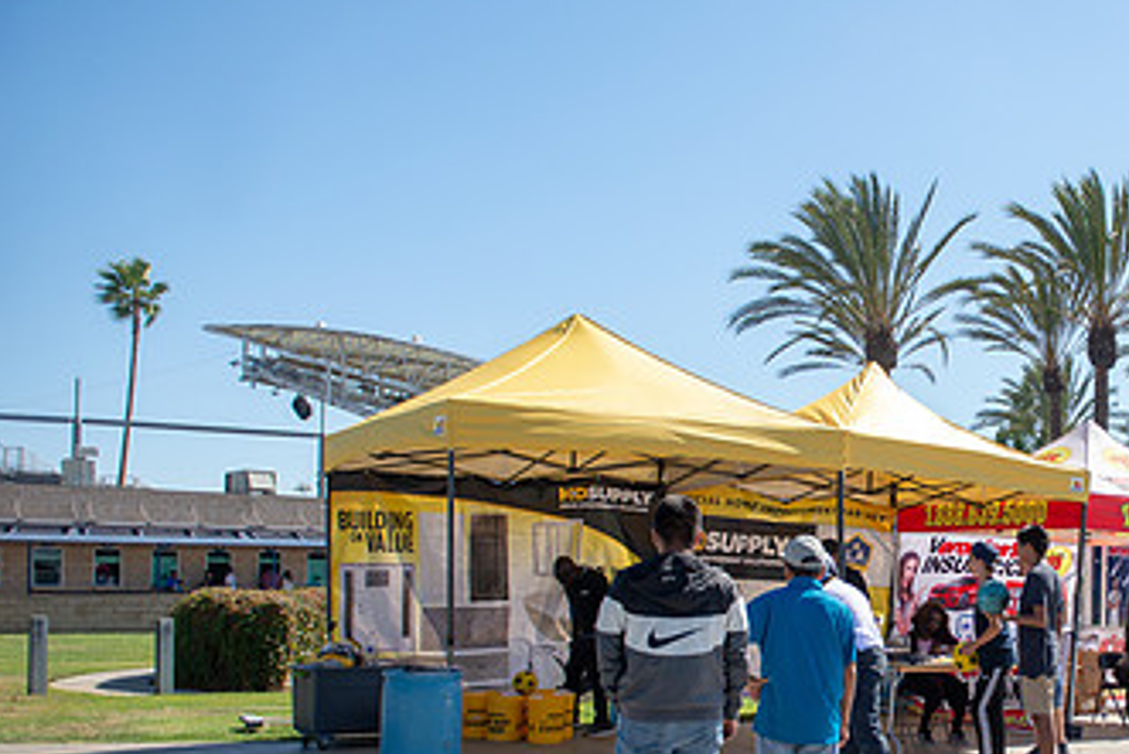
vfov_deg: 31.6
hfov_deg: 43.3
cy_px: 527
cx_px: 965
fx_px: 1318
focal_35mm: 42
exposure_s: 1/2000
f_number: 4
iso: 250
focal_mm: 24
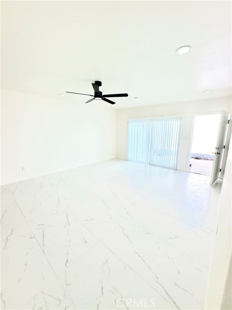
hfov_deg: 85.7
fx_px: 125
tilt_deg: -11.9
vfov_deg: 102.1
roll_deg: -0.3
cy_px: 155
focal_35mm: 14
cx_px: 116
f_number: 2.2
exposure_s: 1/405
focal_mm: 2.22
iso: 64
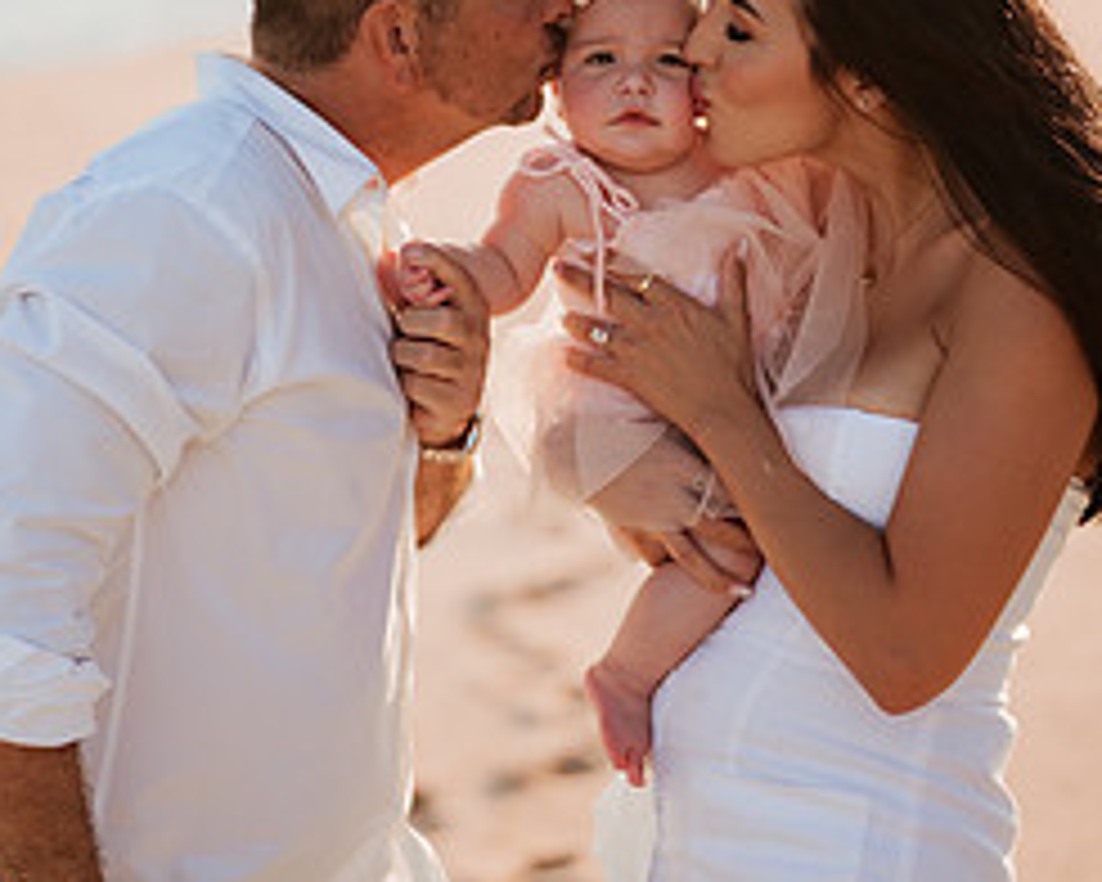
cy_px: 387
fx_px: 3261
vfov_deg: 15.4
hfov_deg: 19.2
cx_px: 558
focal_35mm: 100
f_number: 1.4
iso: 100
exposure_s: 1/4000
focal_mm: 58
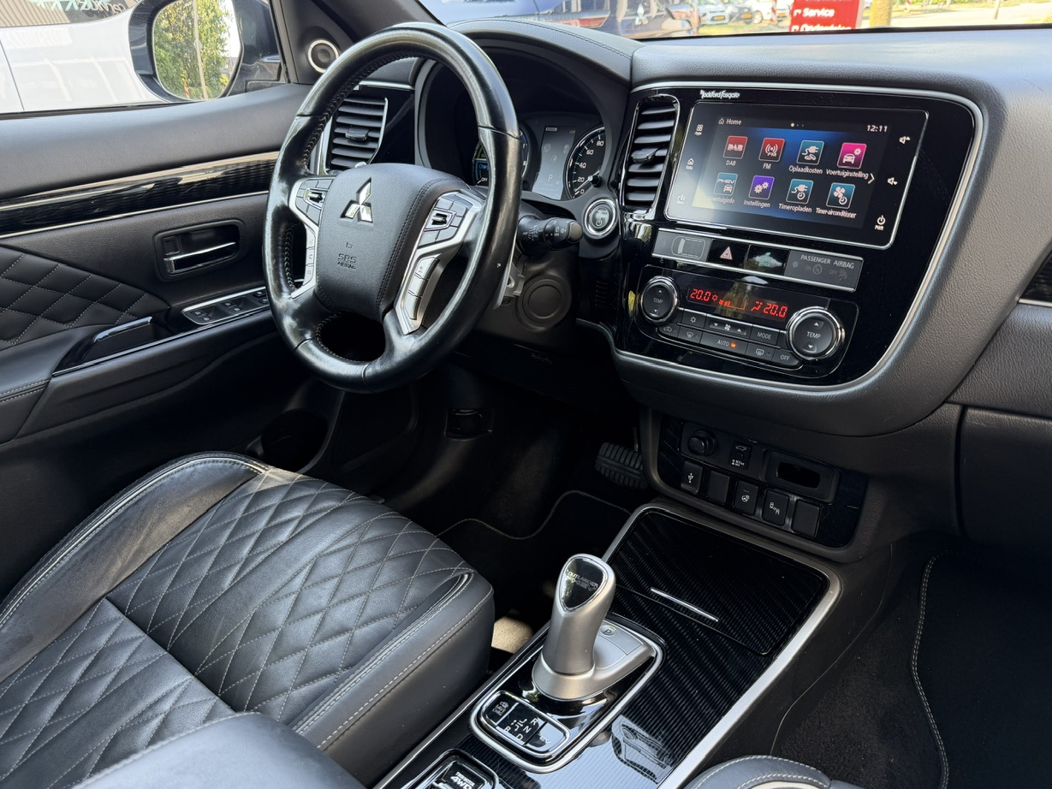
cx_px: 528
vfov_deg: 54.9
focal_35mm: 25
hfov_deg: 69.4
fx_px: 760
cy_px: 385
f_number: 1.78
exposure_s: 1/121
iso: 100
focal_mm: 6.76
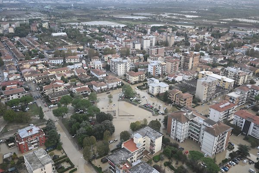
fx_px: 216
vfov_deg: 43.6
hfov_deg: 61.9
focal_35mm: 30
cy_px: 86
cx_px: 130
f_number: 13
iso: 2000
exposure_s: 1/500
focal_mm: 30
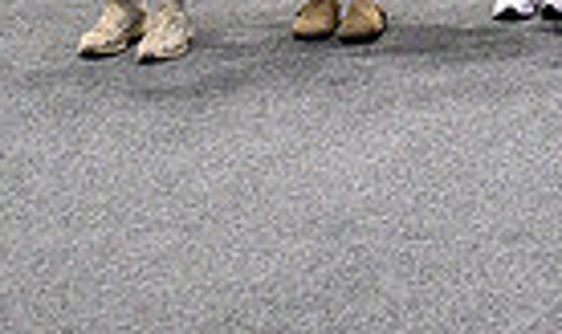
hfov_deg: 13.8
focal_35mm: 127
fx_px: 1919
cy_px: -351
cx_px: 1174
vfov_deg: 9.3
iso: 4000
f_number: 2.8
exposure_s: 1/400
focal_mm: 24
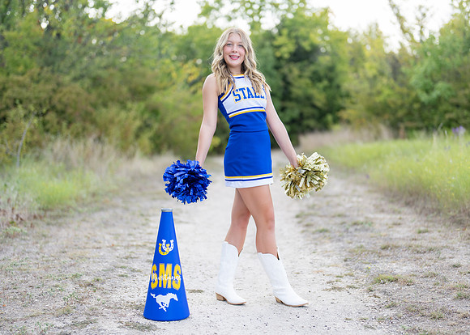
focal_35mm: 61
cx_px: 251
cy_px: 168
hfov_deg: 32.0
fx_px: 819
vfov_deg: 23.2
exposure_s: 1/800
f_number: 1.2
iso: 100
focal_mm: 50
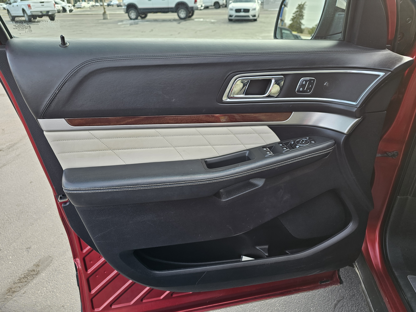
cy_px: 156
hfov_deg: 73.9
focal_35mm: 23
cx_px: 208
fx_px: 276
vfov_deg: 58.9
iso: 20
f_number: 1.7
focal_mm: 6.3
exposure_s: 1/120
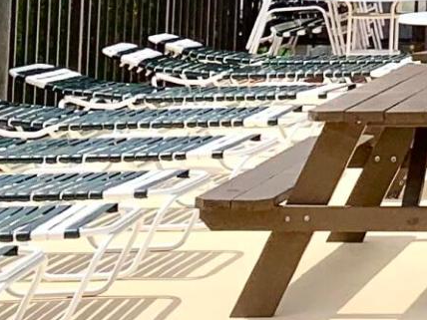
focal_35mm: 175
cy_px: -276
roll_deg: -1.0
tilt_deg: +5.6
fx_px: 2159
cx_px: 875
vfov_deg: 8.2
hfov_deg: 10.3
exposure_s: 1/3521
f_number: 1.8
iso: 25
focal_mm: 4.25
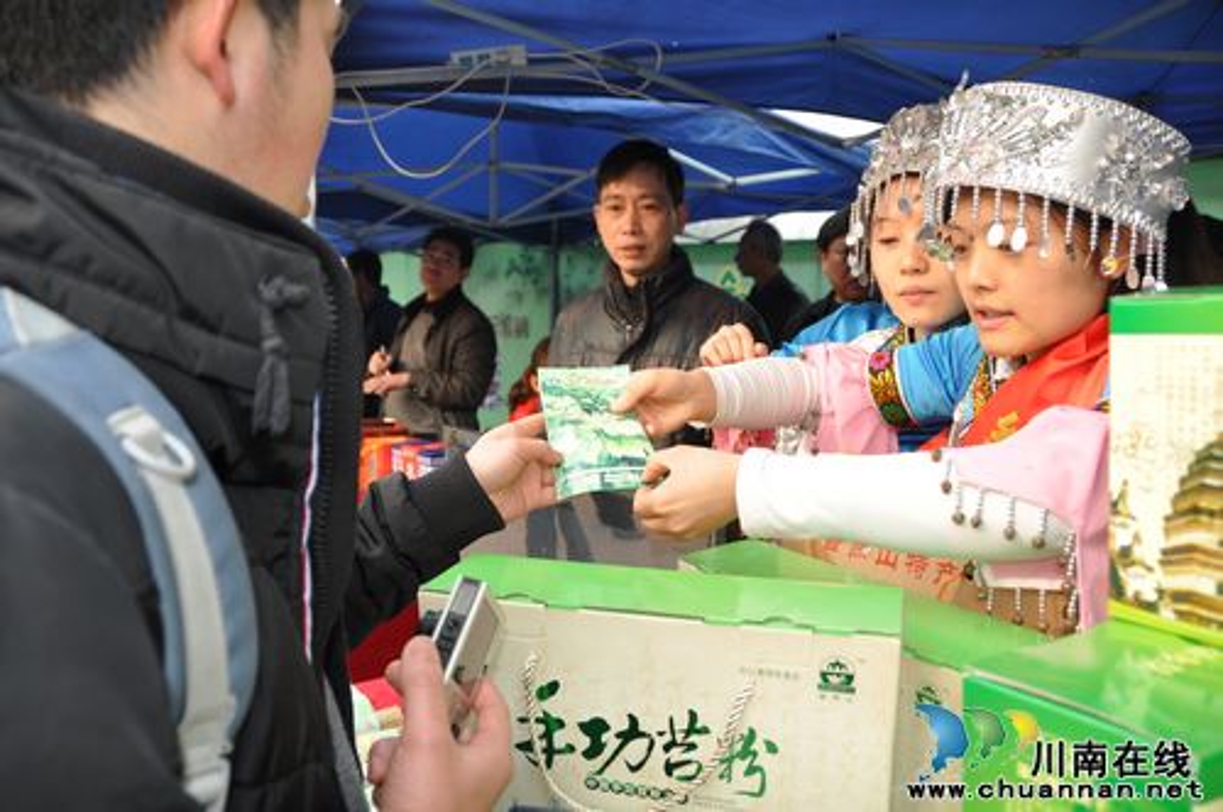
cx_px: 612
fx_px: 916
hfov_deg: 67.4
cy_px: 406
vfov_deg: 47.8
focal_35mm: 27
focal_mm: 18
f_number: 4
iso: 200
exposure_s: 1/200
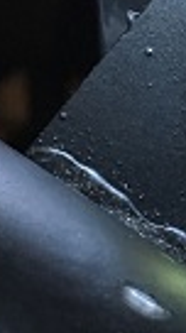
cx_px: 257
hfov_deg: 9.5
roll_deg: -2.8
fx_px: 1093
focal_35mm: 124
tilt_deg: -8.2
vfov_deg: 17.3
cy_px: 165
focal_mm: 4.15
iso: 200
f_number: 2.2
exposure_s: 1/15
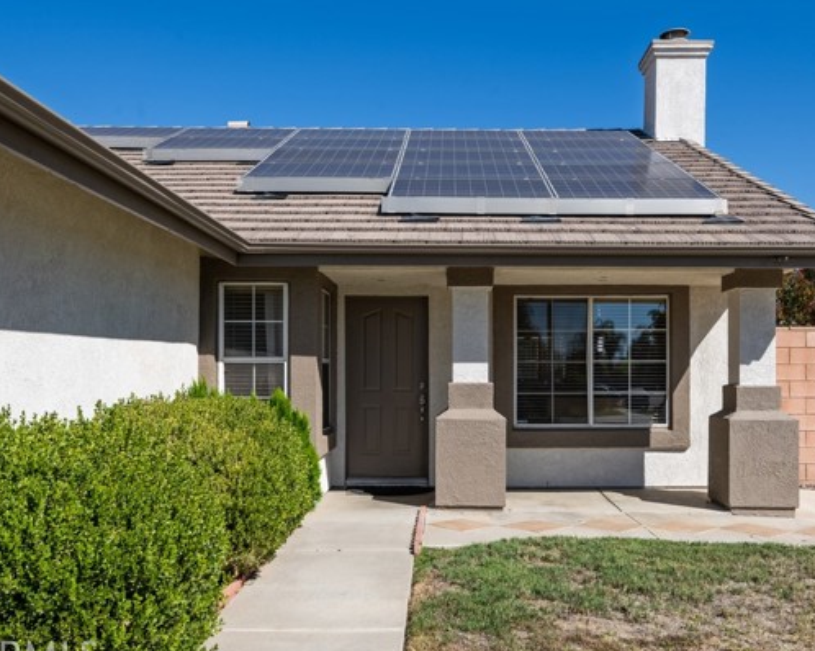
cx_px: 458
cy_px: 330
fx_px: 844
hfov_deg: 51.4
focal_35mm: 35
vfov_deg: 42.2
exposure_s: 1/500
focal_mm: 29
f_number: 8
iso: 64
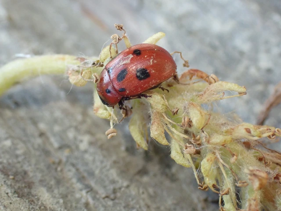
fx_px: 666
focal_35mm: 82
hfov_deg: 23.8
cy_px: 106
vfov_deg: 18.0
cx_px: 140
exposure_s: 1/250
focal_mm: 14.62
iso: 800
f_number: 5.6
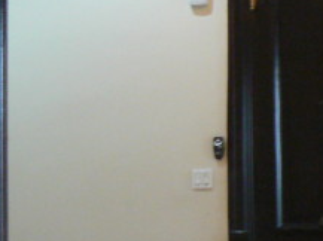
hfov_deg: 16.3
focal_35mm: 117
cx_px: 366
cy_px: 283
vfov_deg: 12.4
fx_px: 1090
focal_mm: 6
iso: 200
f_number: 2.8
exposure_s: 1/4
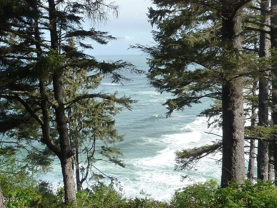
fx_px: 384
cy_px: 104
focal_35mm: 48
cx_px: 138
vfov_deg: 30.3
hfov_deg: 39.7
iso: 125
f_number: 4
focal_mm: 4.4
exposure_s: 1/400
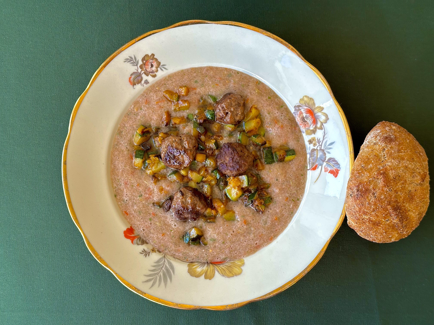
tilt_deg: -87.4
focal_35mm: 48
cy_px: 162
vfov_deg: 30.3
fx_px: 602
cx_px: 217
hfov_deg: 39.7
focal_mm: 6.86
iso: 80
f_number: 1.78
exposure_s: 1/172
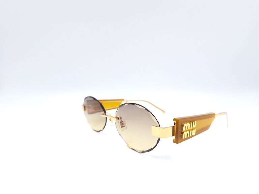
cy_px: 97
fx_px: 172
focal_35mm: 23
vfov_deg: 58.9
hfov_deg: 73.9
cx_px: 130
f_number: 1.8
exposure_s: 1/120
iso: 64
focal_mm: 5.54
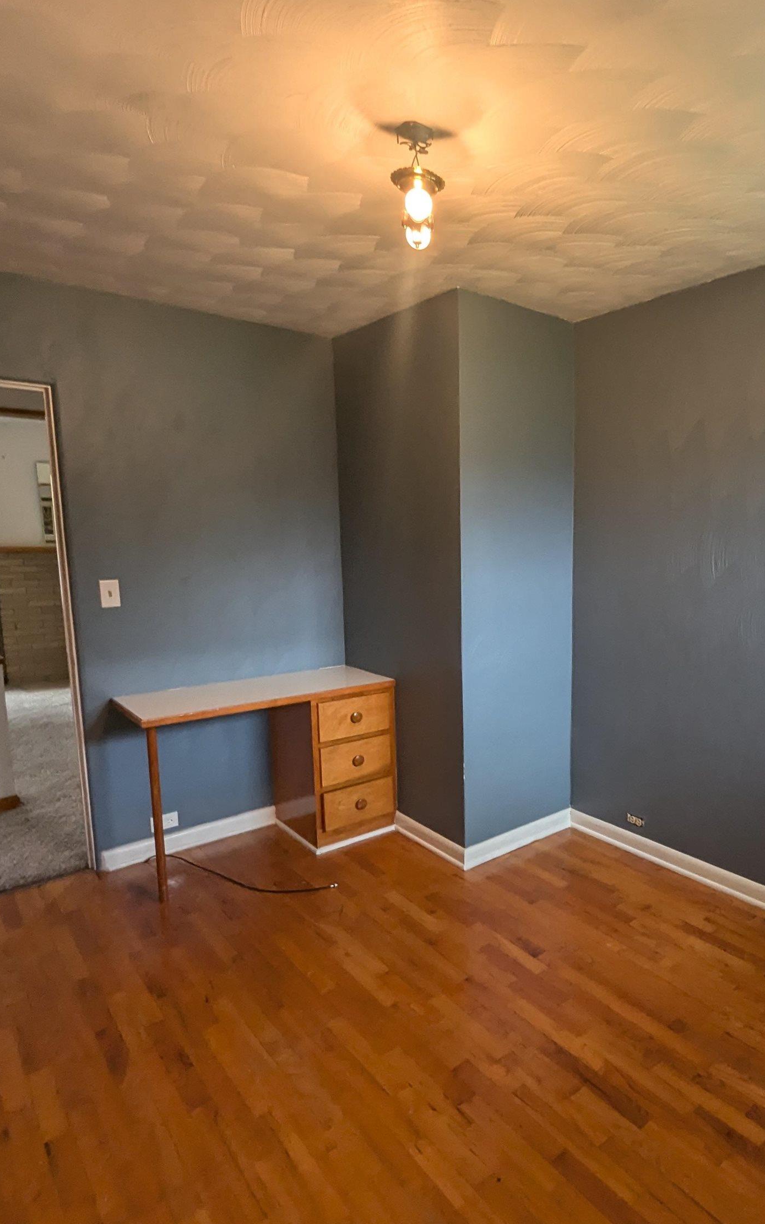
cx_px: 558
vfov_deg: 88.0
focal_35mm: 19
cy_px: 626
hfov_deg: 59.4
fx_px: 634
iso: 56
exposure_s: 1/40
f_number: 2.2
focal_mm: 1.95
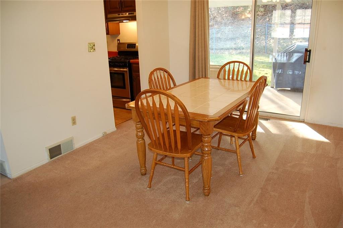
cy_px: 114
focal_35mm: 27
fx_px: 257
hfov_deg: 67.4
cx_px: 172
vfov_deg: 47.8
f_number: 3.5
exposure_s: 1/60
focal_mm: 18
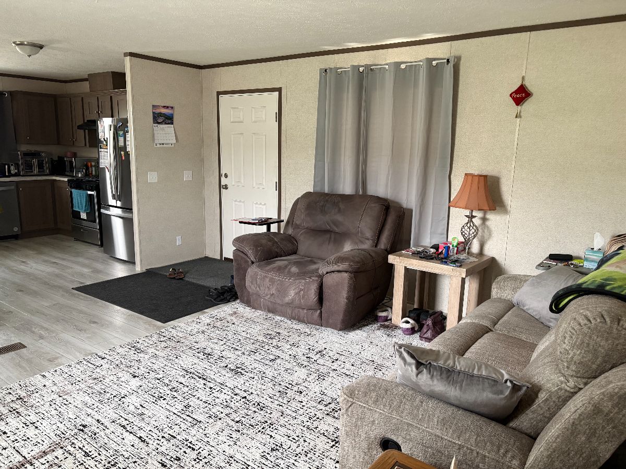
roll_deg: -0.9
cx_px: 313
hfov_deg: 67.3
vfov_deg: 53.1
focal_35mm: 26
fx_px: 470
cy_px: 234
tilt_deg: -11.9
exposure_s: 1/60
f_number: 1.6
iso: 250
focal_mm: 5.96
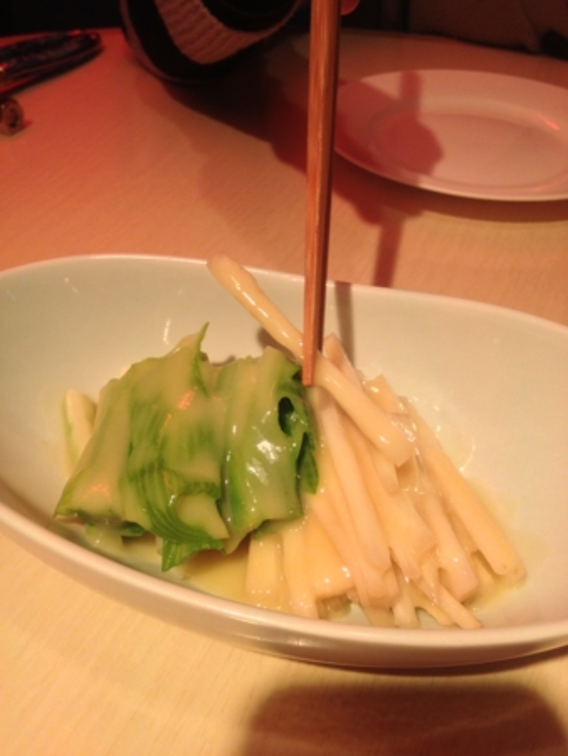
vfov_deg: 52.6
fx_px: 765
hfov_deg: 40.7
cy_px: 378
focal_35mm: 35
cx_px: 284
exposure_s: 1/20
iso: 80
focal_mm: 4.28
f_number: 2.4
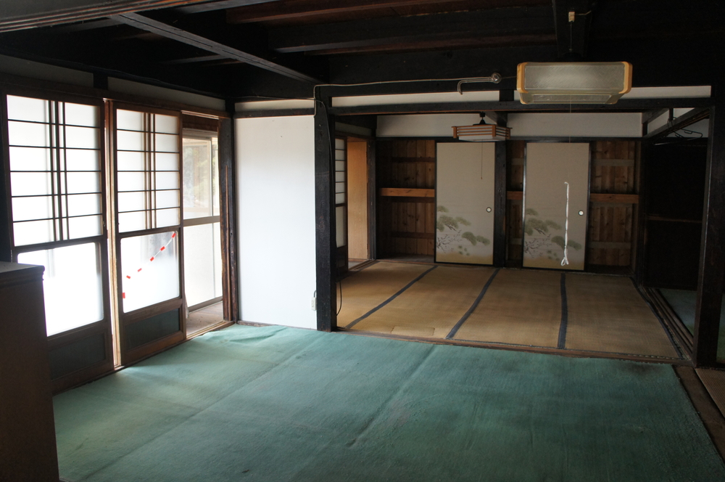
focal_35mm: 27
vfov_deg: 47.8
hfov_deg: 67.4
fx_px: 543
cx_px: 362
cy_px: 241
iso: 1000
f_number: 4
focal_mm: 18
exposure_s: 1/160
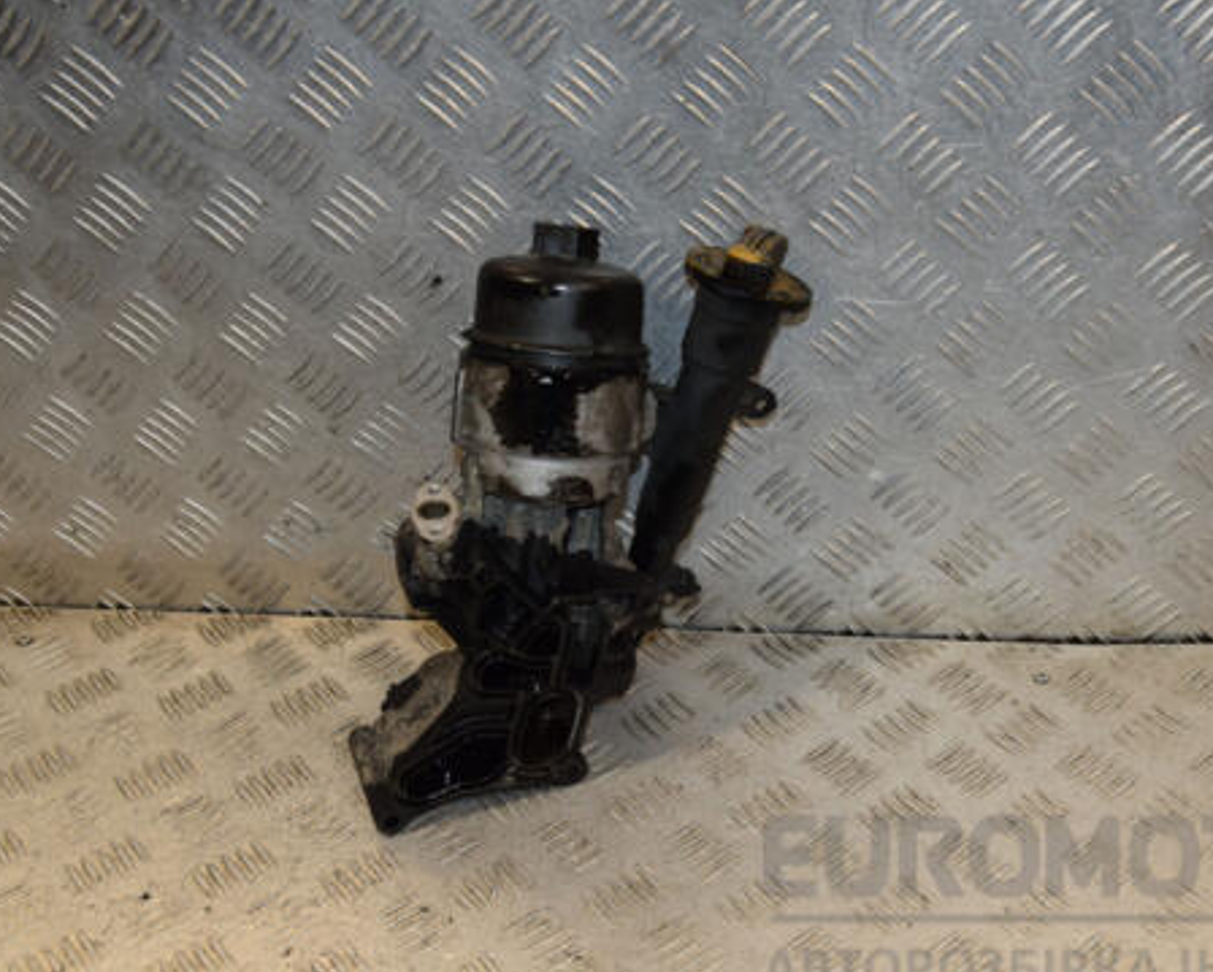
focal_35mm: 49
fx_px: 1760
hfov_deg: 37.9
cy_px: 495
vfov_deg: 30.9
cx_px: 712
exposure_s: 1/200
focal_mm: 26
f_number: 7.1
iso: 800
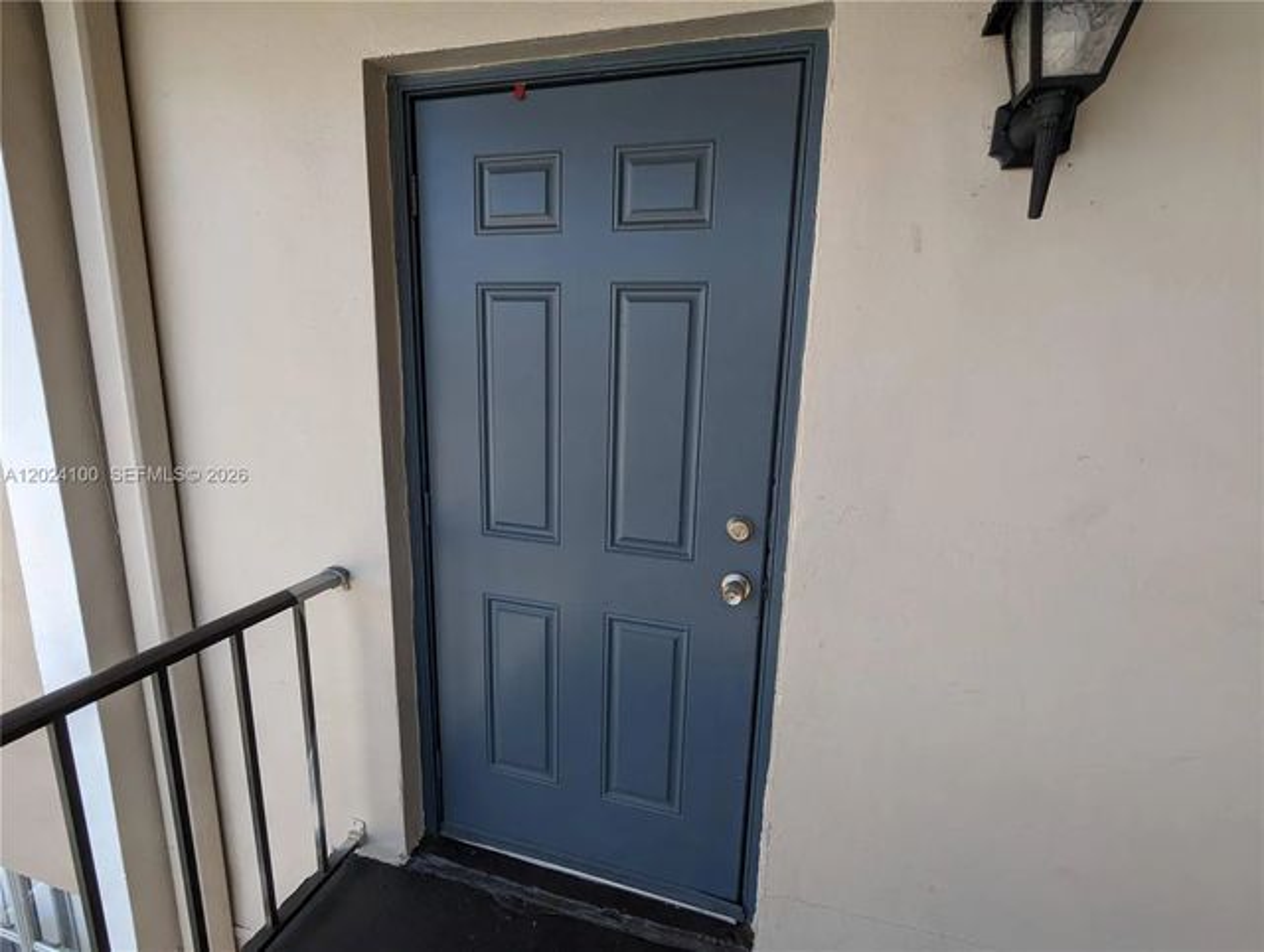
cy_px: 476
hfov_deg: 94.4
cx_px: 632
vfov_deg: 78.3
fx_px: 585
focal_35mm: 16
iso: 28
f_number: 2.2
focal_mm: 2.35
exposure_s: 1/198
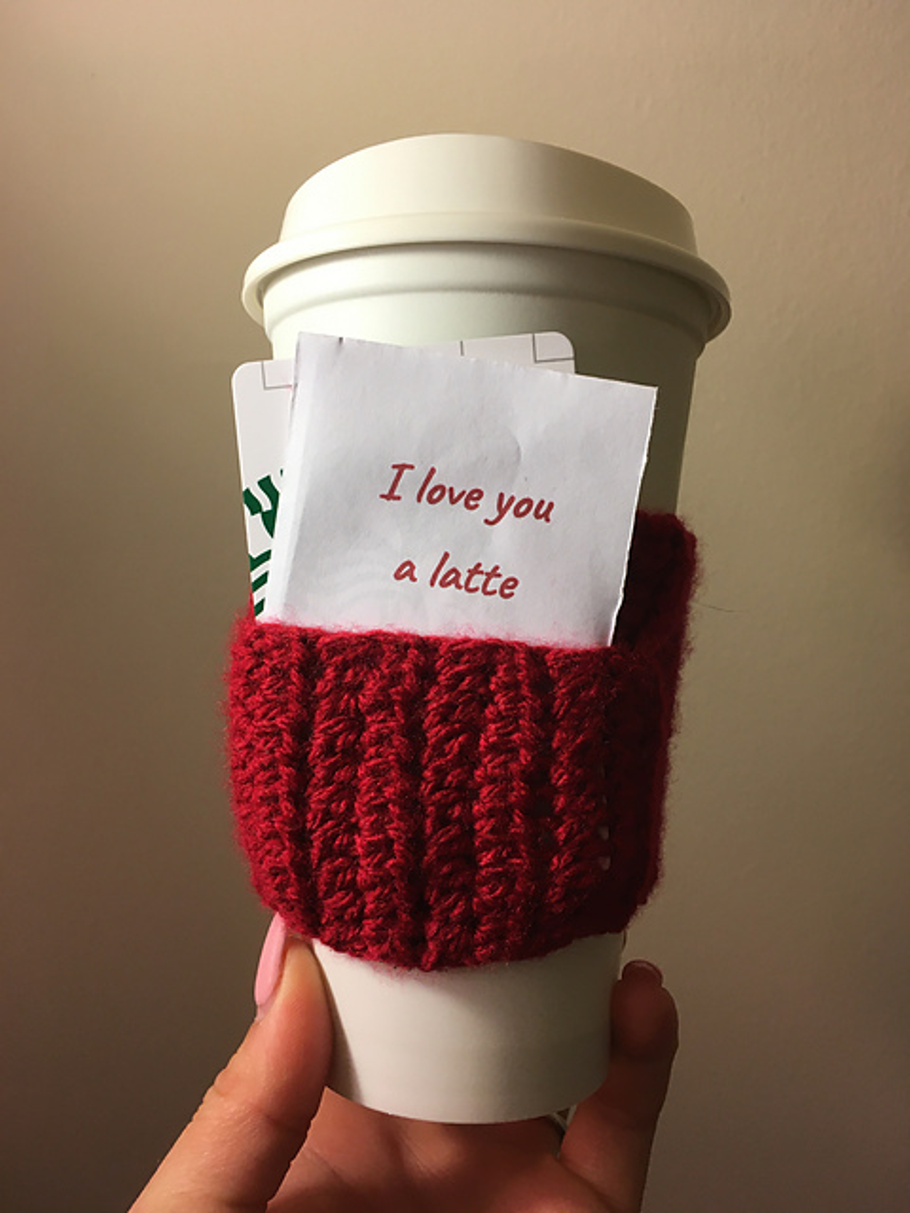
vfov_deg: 61.7
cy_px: 606
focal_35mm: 29
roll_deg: +3.0
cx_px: 455
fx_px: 1016
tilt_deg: -23.9
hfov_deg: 48.2
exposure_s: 1/30
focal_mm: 4.15
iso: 32
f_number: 2.2
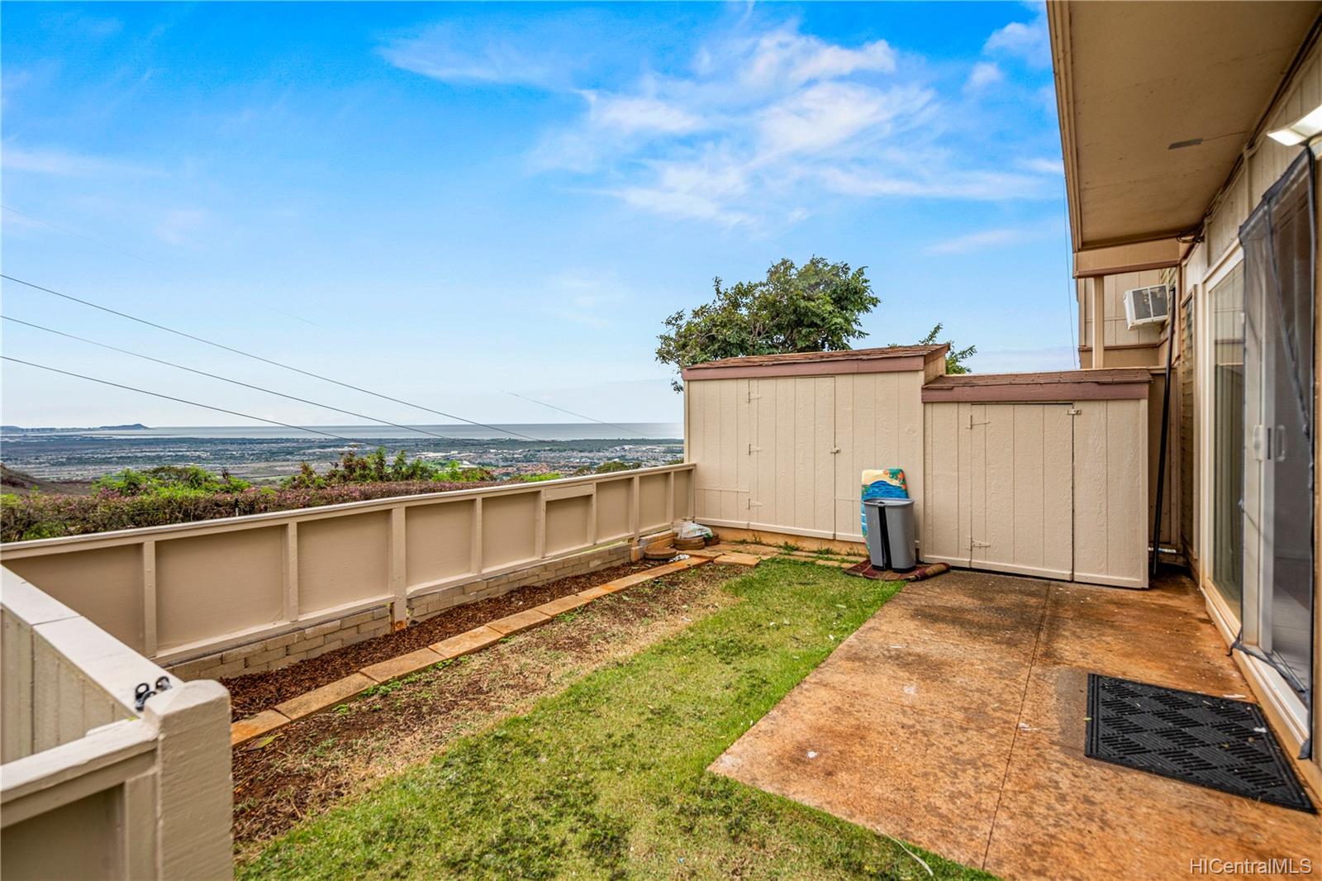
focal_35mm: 16
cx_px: 661
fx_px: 587
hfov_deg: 96.7
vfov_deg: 73.7
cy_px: 440
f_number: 8
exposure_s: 1/250
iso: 200
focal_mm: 16
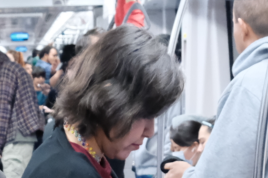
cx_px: 10
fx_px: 1116
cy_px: 365
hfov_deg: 13.5
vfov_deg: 8.6
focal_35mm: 150
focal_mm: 18
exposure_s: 1/100
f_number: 4
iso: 6400
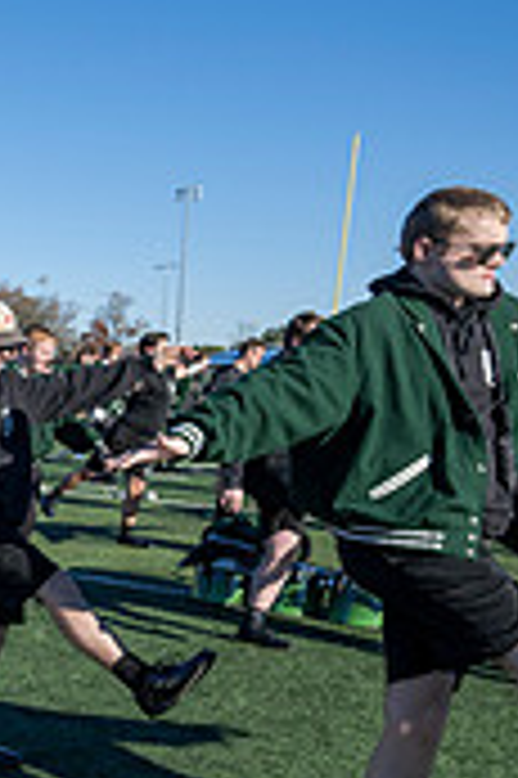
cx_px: -365
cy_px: 533
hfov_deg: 21.2
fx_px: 1016
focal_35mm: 47
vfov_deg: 41.3
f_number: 4
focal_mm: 14
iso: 160
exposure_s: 1/2000
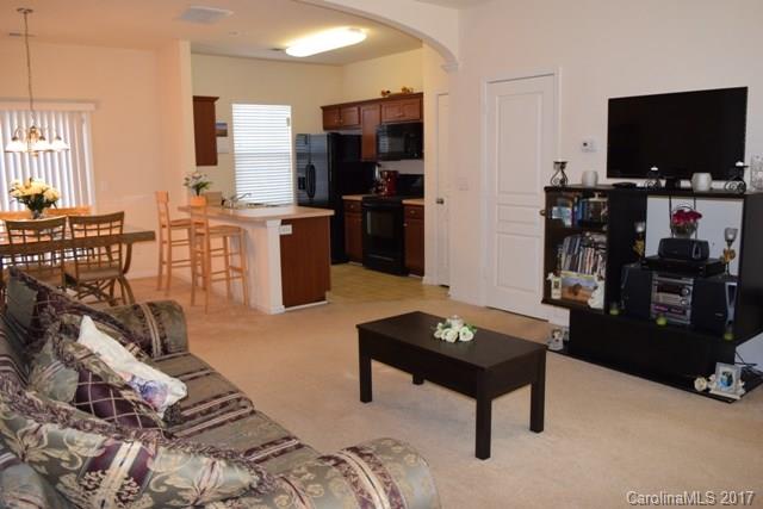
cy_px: 254
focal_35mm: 27
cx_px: 382
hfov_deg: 67.4
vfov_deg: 48.0
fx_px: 572
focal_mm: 18
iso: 800
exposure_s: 1/80
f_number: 4.5
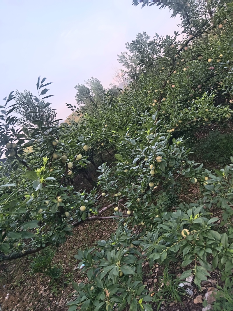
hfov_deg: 54.9
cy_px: 156
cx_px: 116
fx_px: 224
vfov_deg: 69.4
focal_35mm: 25
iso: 330
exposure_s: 1/100
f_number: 1.8
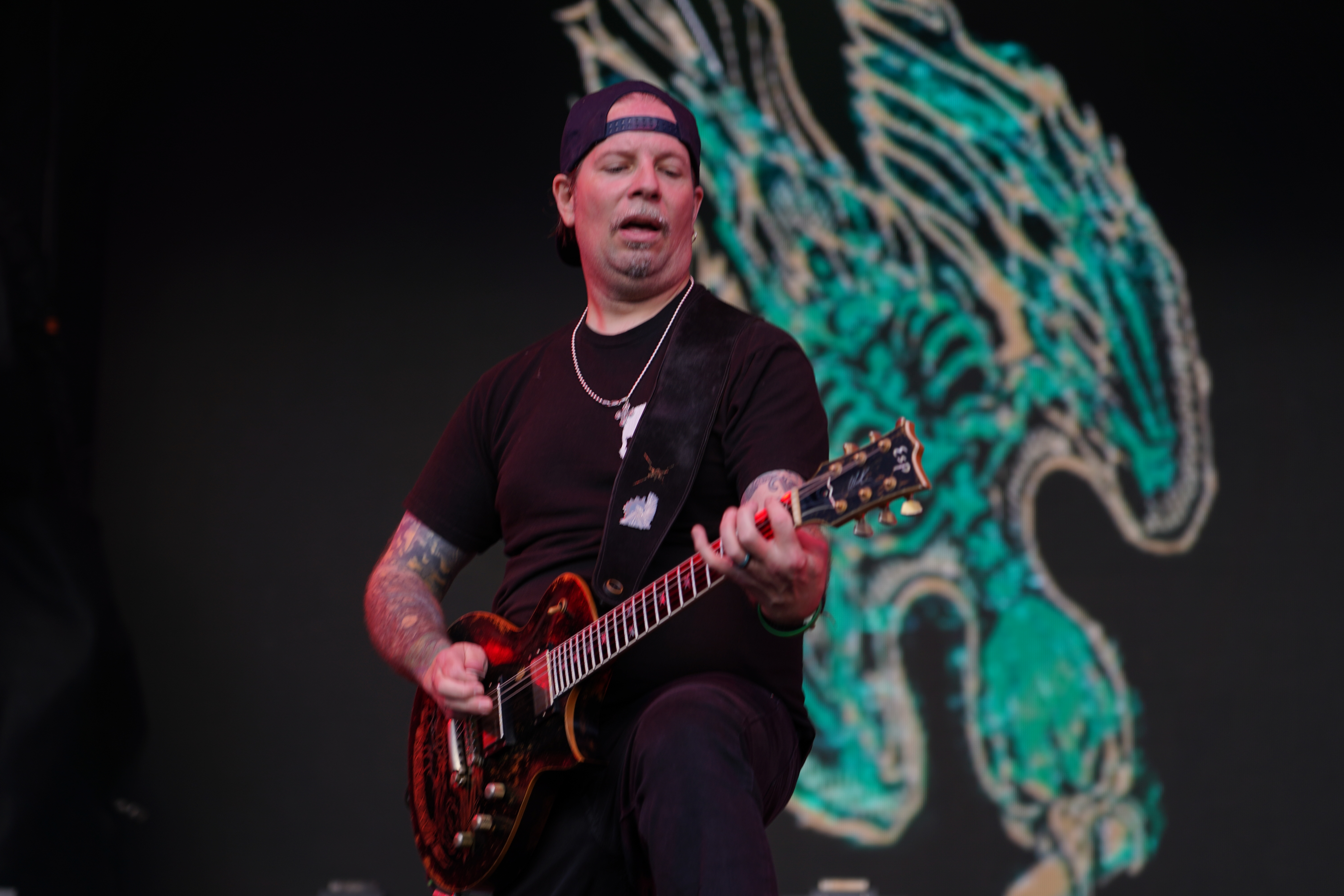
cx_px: 672
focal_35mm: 105
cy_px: 448
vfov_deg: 13.0
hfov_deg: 19.5
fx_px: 3920
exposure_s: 1/125
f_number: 4
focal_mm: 105
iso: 160
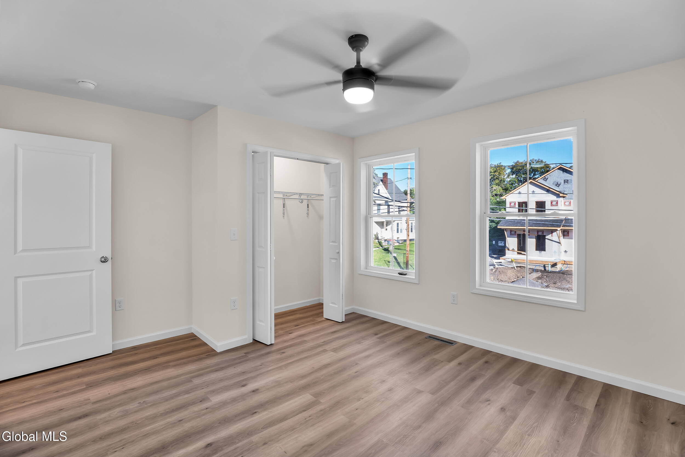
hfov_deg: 96.7
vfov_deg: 73.8
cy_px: 228
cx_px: 342
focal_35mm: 16
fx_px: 304
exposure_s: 1/30
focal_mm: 16
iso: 250
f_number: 5.6
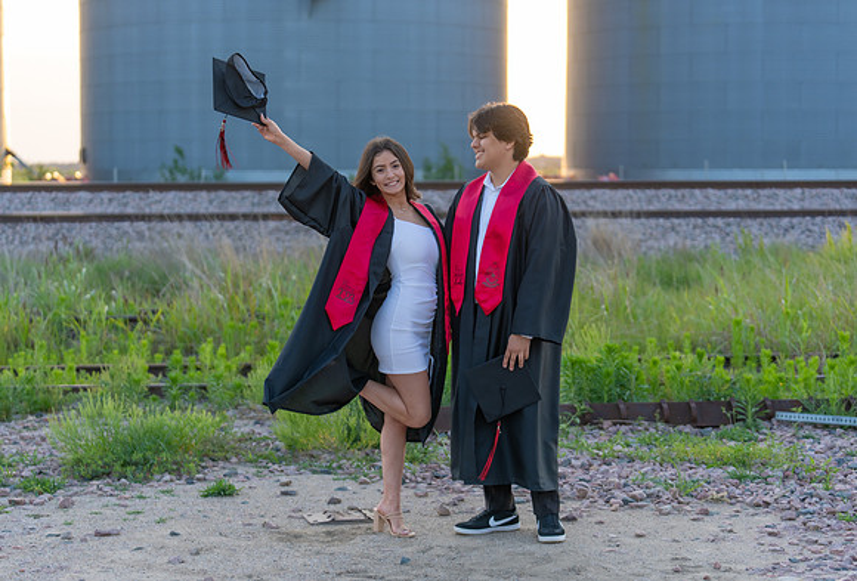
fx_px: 1793
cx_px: 403
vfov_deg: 18.4
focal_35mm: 75
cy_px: 302
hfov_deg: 26.9
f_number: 2.8
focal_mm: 70
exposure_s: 1/250
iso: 160
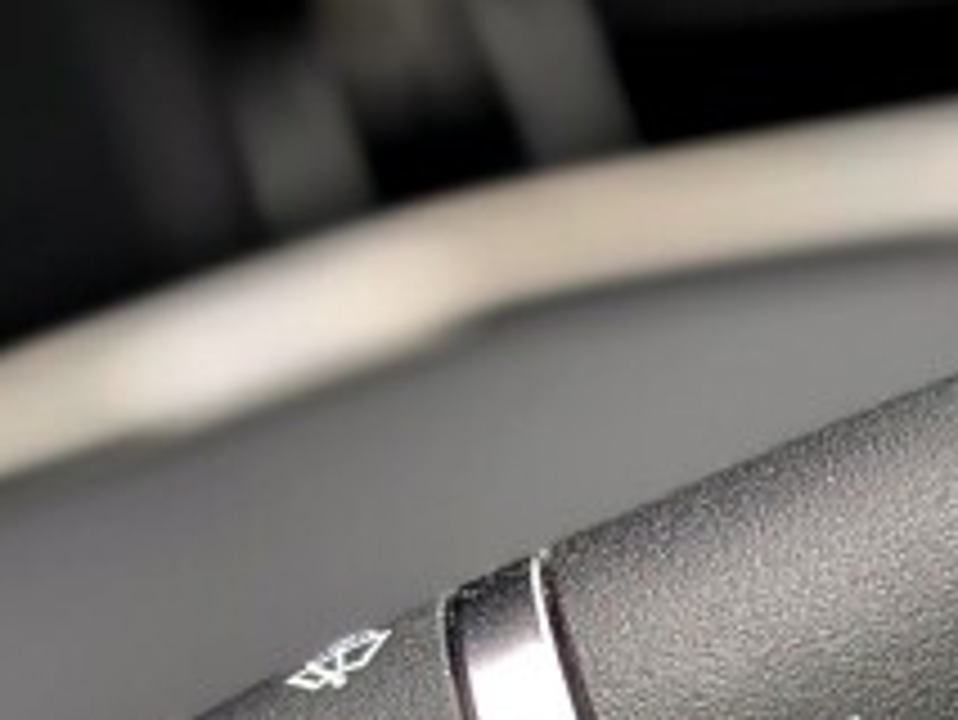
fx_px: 4984
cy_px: 536
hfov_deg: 10.9
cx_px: 846
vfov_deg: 8.2
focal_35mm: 180
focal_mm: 4.53
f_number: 1.7
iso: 30
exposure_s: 1/91.8
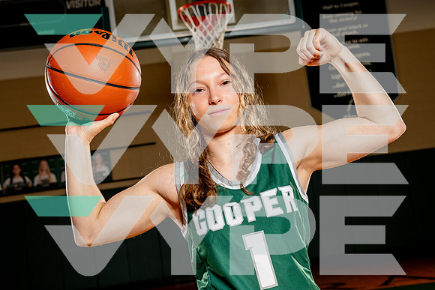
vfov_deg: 25.5
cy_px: 145
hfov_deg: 37.5
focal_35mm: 53
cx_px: 218
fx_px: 641
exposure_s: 1/250
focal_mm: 48
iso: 160
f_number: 5.6
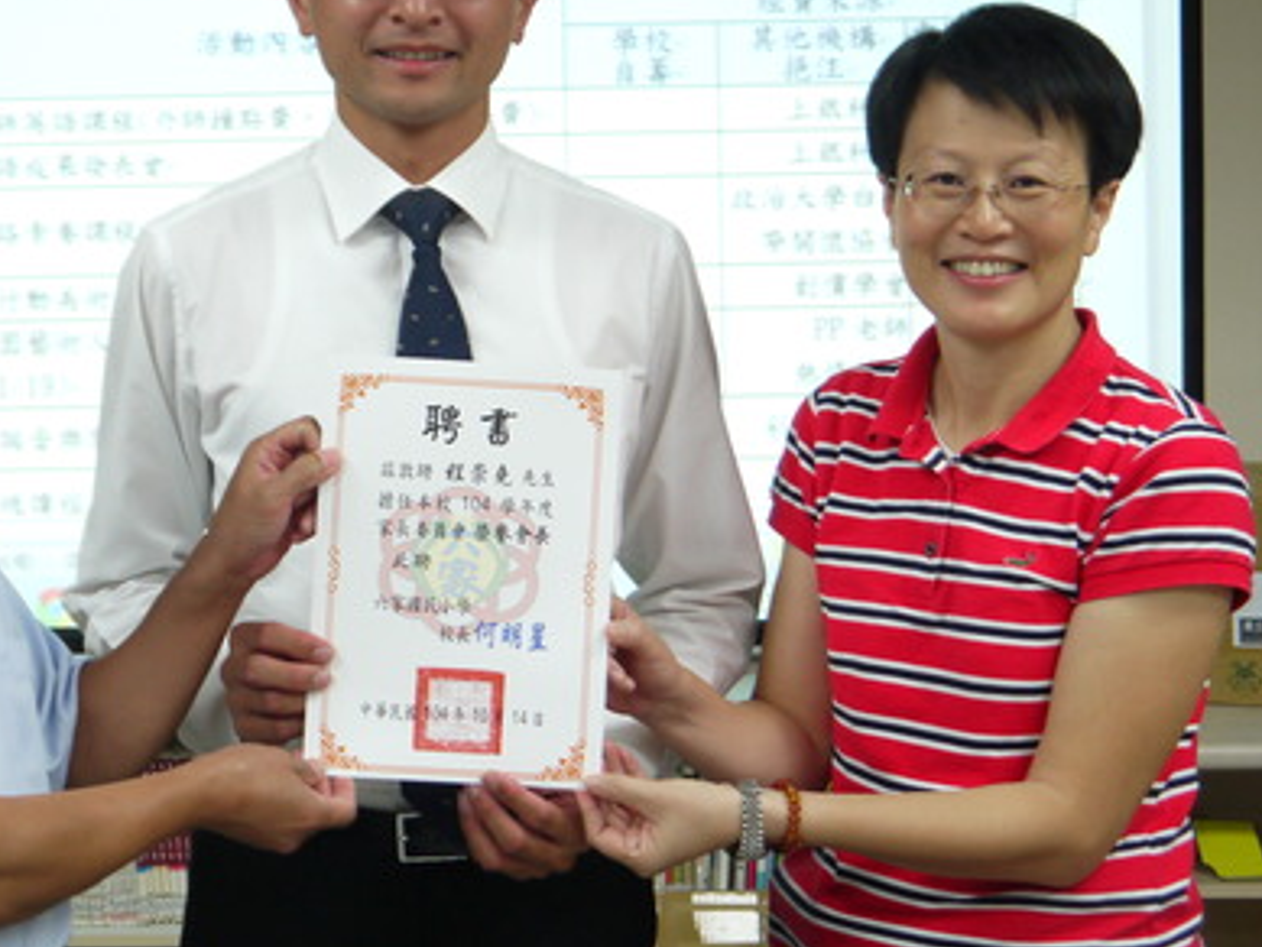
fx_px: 3282
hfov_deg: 21.6
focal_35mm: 90
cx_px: 321
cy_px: 306
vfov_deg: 16.4
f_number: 4.6
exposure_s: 1/60
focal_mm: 25
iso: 640
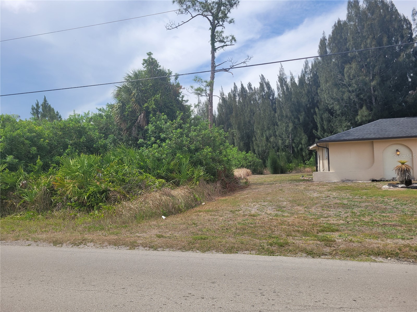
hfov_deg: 67.3
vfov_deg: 53.1
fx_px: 313
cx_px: 208
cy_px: 156
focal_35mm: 26
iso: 40
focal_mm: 5.4
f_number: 1.8
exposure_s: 1/2321
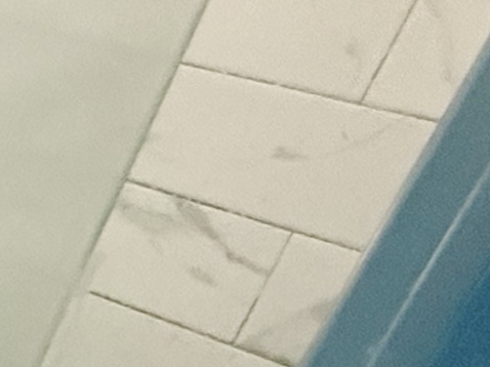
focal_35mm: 90
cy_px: 391
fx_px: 1273
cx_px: -961
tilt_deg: -29.9
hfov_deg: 11.7
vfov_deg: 16.0
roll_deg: -1.7
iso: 800
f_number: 2.2
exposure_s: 1/60
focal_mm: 2.22
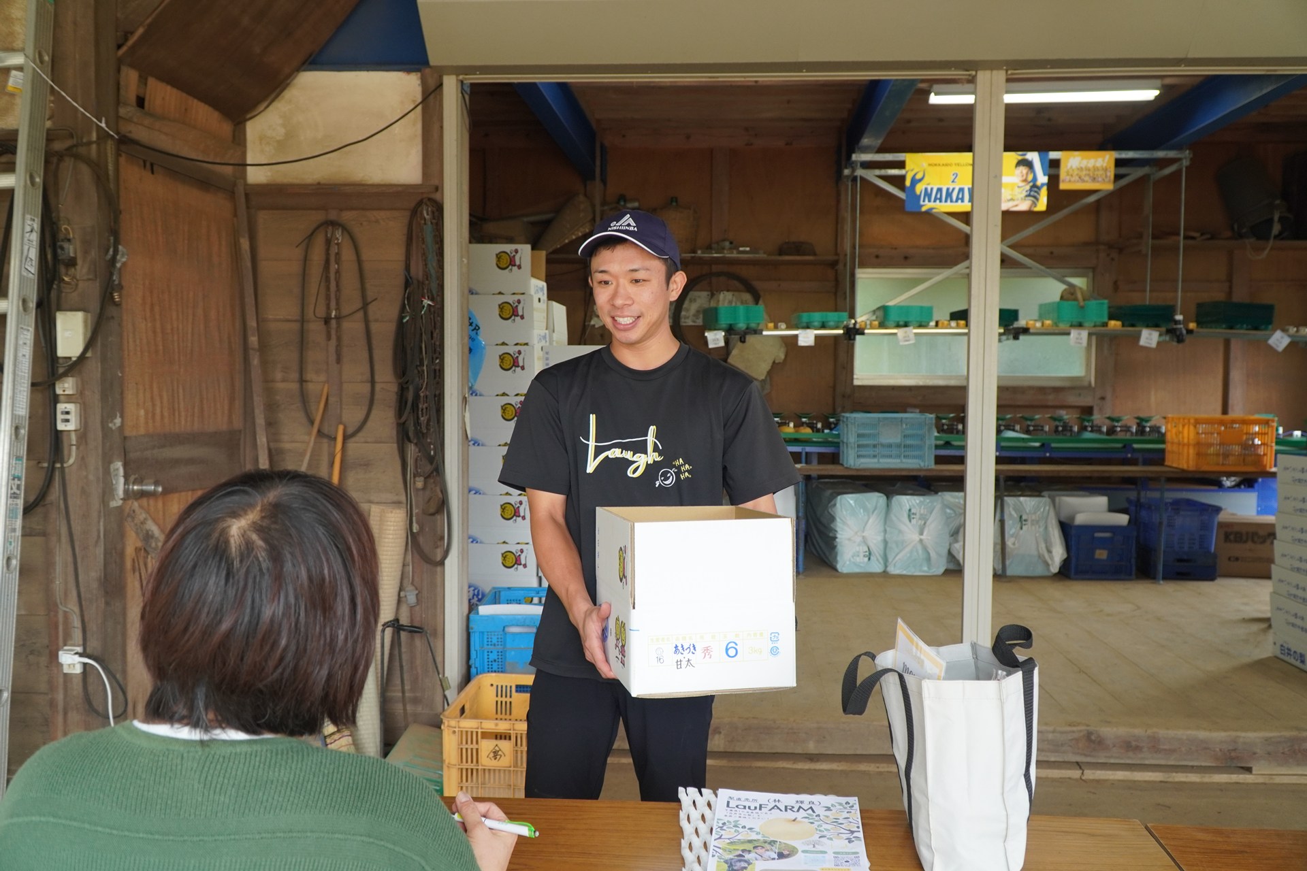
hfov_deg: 61.9
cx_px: 654
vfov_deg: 43.6
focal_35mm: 30
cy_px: 436
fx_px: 1089
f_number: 4
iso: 500
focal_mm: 20
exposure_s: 1/160
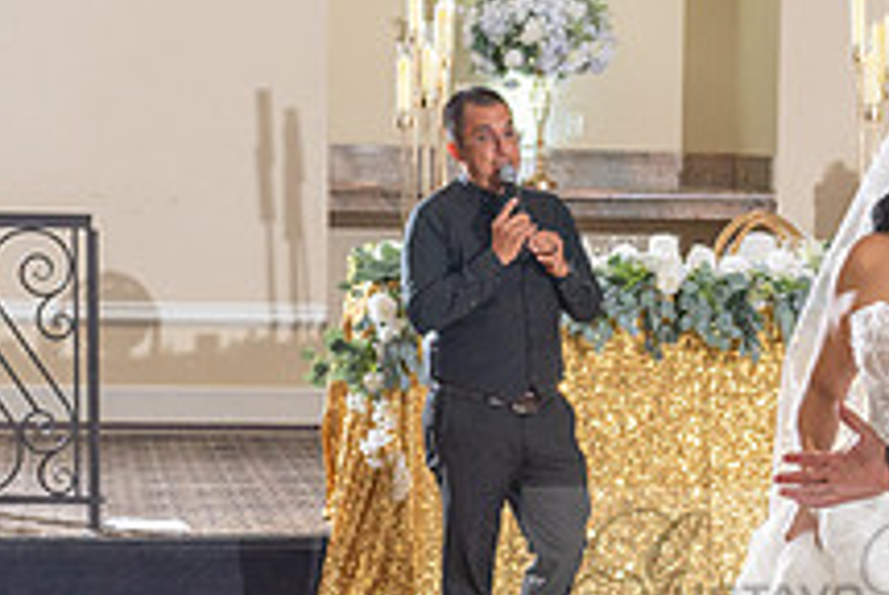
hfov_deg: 14.7
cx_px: 973
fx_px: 3363
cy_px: 639
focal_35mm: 136
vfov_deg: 10.0
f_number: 4
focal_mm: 44
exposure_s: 1/160
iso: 800
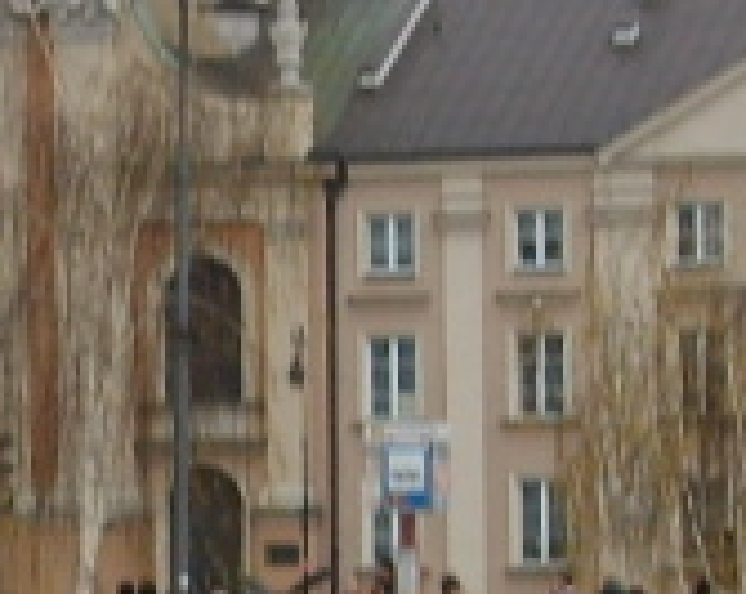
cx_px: 0
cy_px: 536
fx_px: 5157
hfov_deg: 8.2
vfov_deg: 6.6
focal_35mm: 234
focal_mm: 6.6
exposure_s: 1/90
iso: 50
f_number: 3.5
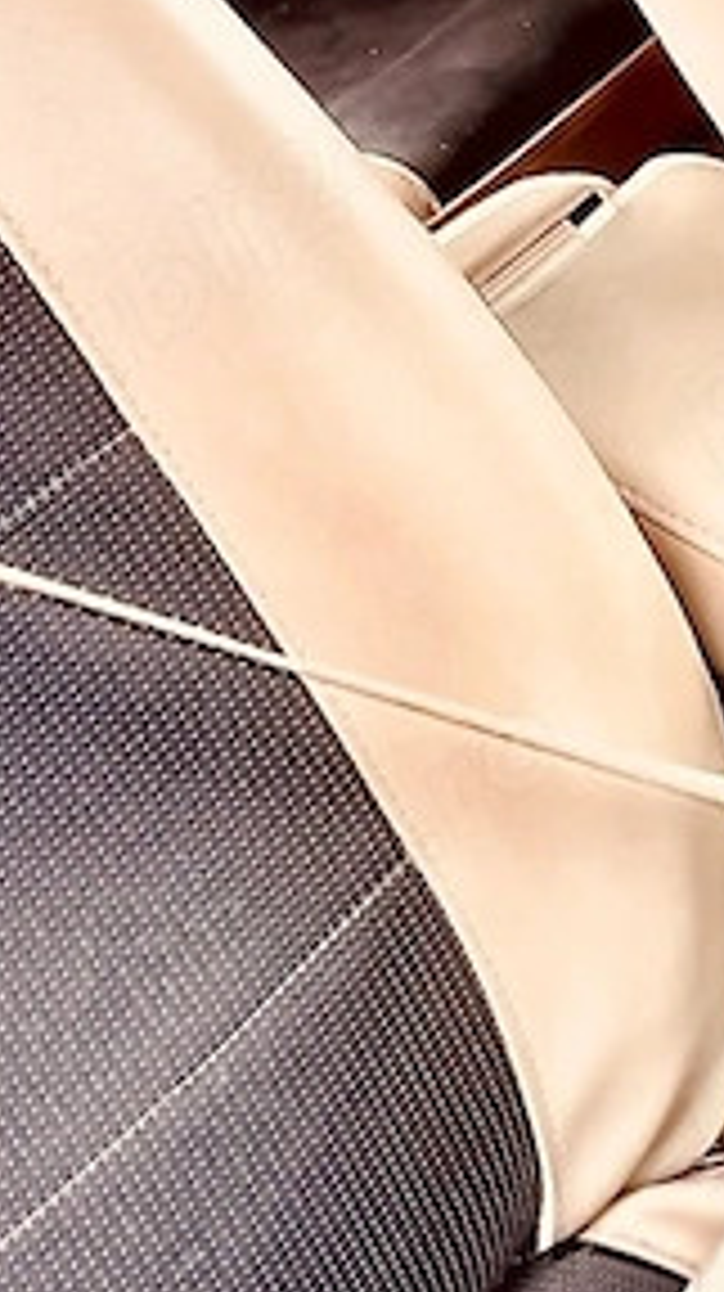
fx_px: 2702
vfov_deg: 26.5
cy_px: 333
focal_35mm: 79
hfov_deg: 15.2
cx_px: 445
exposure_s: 1/121
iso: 125
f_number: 1.5
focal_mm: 5.7
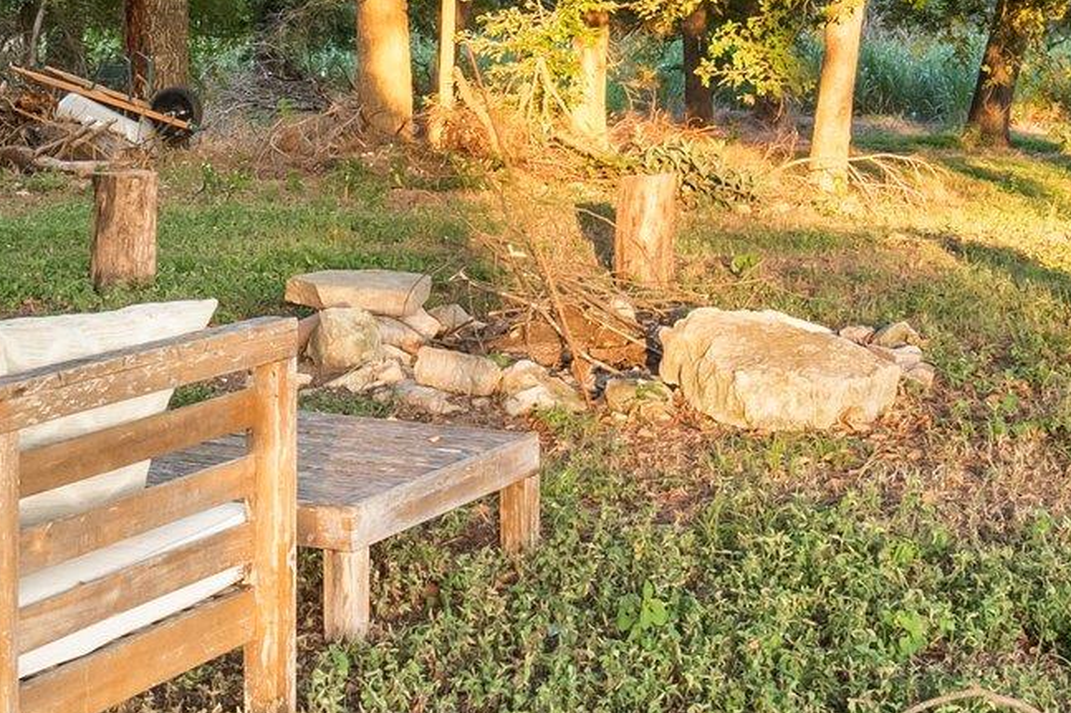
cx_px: 503
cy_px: 2
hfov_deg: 26.7
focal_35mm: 76
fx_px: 2260
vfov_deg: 17.5
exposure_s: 1/20
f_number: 11
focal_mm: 24
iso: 800
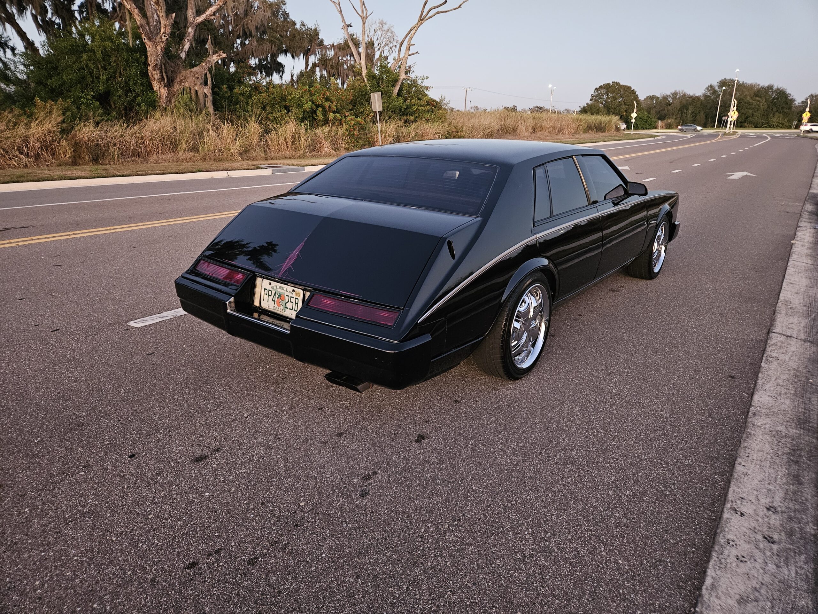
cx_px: 409
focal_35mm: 23
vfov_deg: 58.9
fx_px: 544
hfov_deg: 73.9
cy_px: 307
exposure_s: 1/24
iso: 1000
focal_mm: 5.4
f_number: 1.8
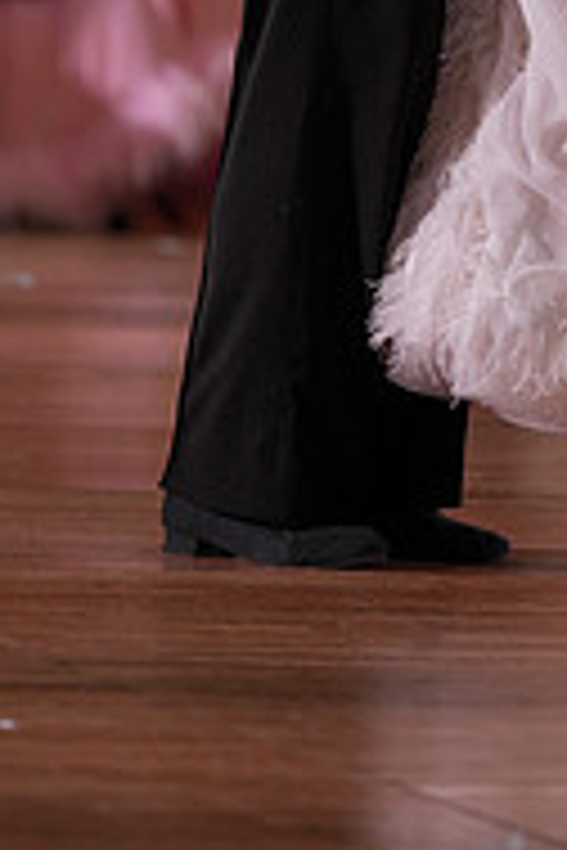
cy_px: -265
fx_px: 11504
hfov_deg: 2.8
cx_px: 704
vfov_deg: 4.2
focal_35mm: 487
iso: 640
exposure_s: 1/500
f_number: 2.8
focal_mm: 159
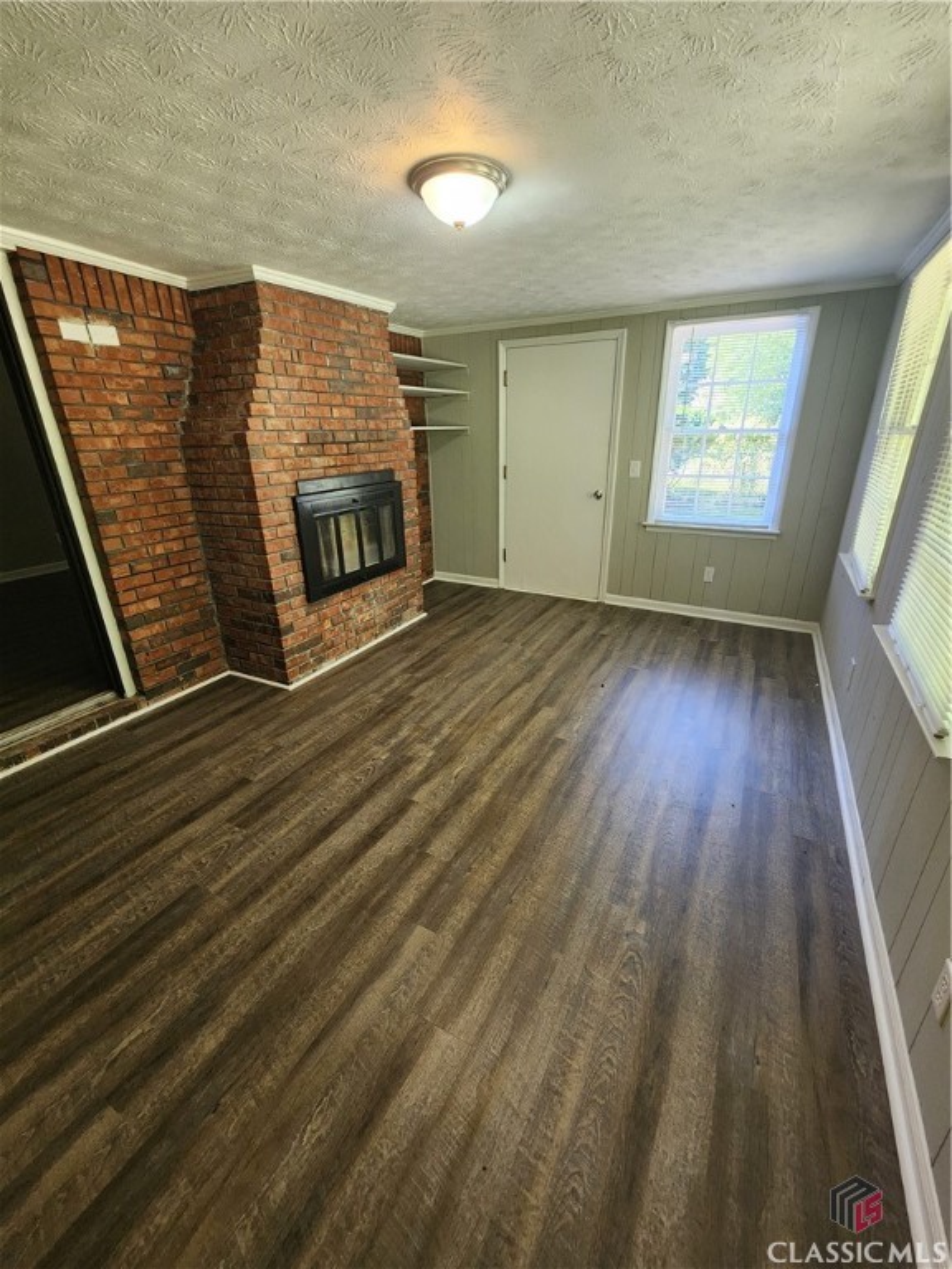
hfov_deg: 89.9
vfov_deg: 106.2
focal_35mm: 13
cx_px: 476
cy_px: 634
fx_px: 477
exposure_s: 1/60
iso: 200
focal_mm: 2.2
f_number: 2.2
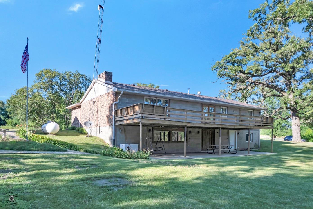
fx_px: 217
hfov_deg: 71.5
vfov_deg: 51.3
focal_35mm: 25
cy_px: 104
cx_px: 156
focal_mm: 17
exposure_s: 1/400
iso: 400
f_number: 10
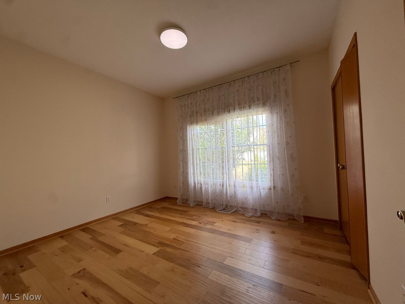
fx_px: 164
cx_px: 202
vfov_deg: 85.7
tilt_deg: +1.5
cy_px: 152
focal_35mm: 14
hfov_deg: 102.1
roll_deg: +2.7
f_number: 2.2
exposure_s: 1/128
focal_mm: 2.22
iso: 100
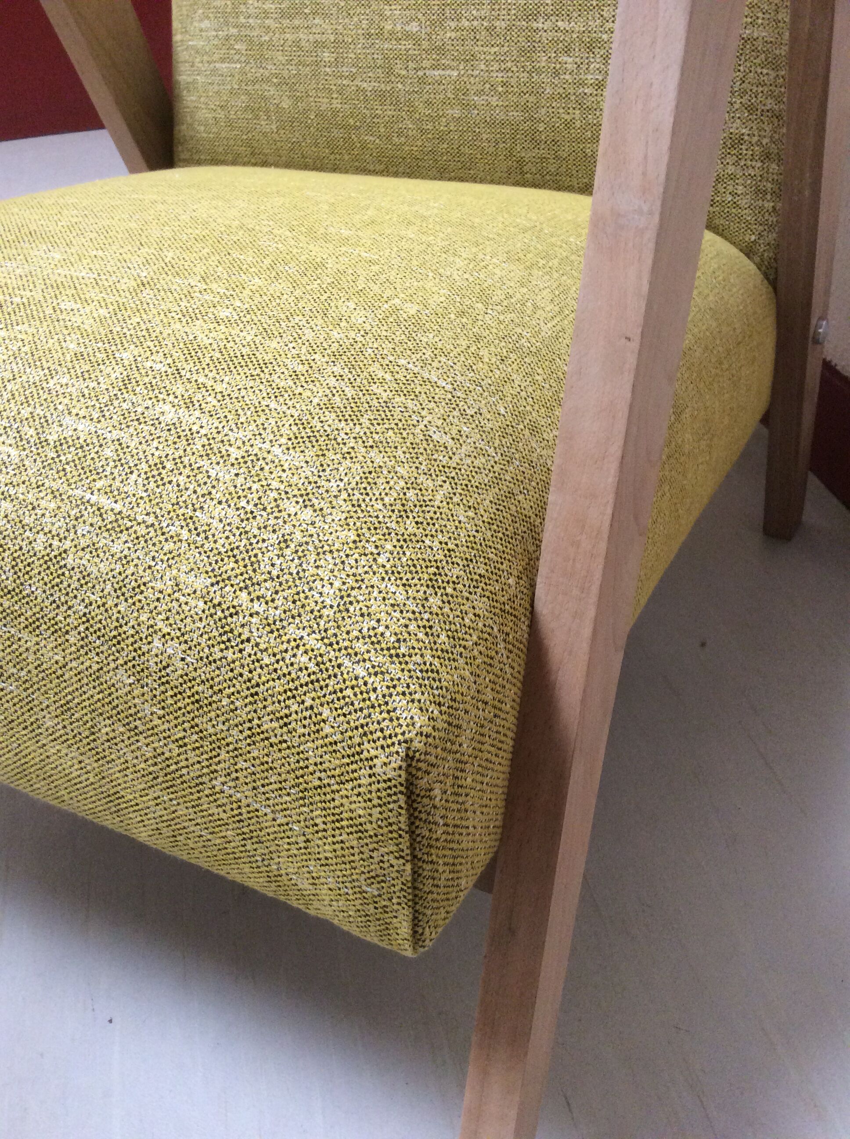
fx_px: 1050
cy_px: 570
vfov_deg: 56.9
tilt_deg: -36.9
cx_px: 425
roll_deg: +4.2
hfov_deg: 44.1
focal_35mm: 32
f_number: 2.4
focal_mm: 3.3
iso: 160
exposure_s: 1/25
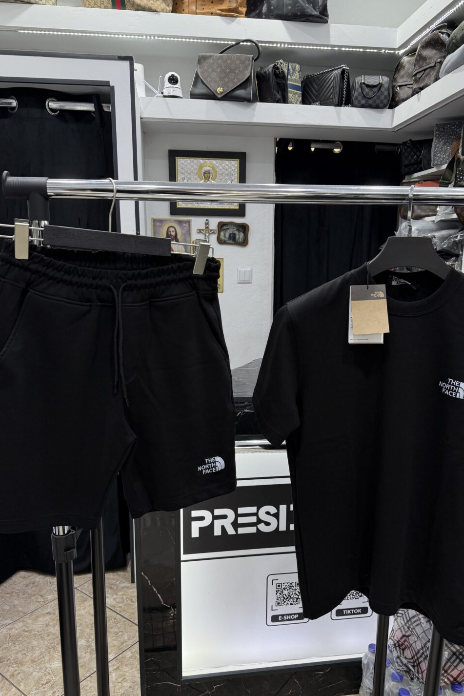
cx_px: 252
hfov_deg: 46.4
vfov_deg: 65.4
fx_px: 541
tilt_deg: -12.1
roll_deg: -0.6
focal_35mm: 28
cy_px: 373
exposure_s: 1/100
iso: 125
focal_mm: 6.76
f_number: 1.78
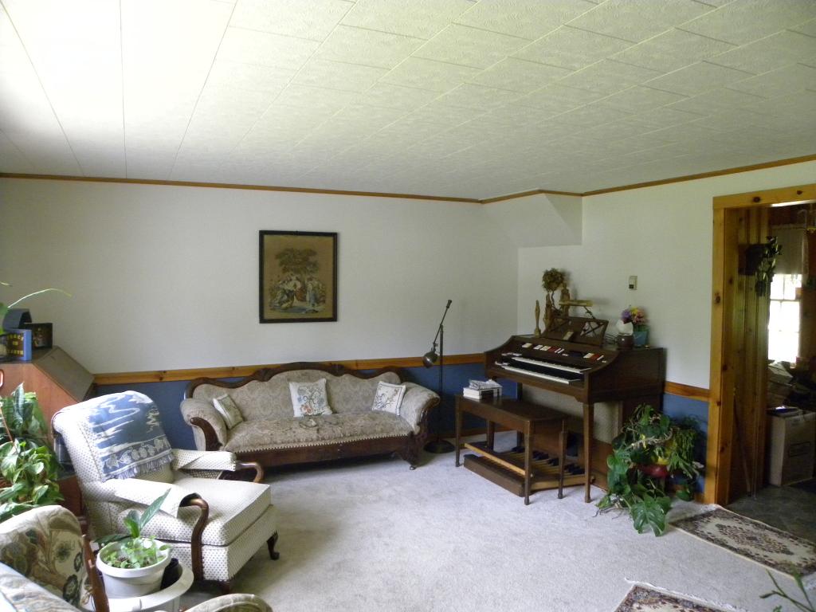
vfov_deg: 53.1
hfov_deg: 67.3
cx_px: 408
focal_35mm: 26
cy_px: 306
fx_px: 613
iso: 400
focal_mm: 4.6
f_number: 2.8
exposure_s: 1/52
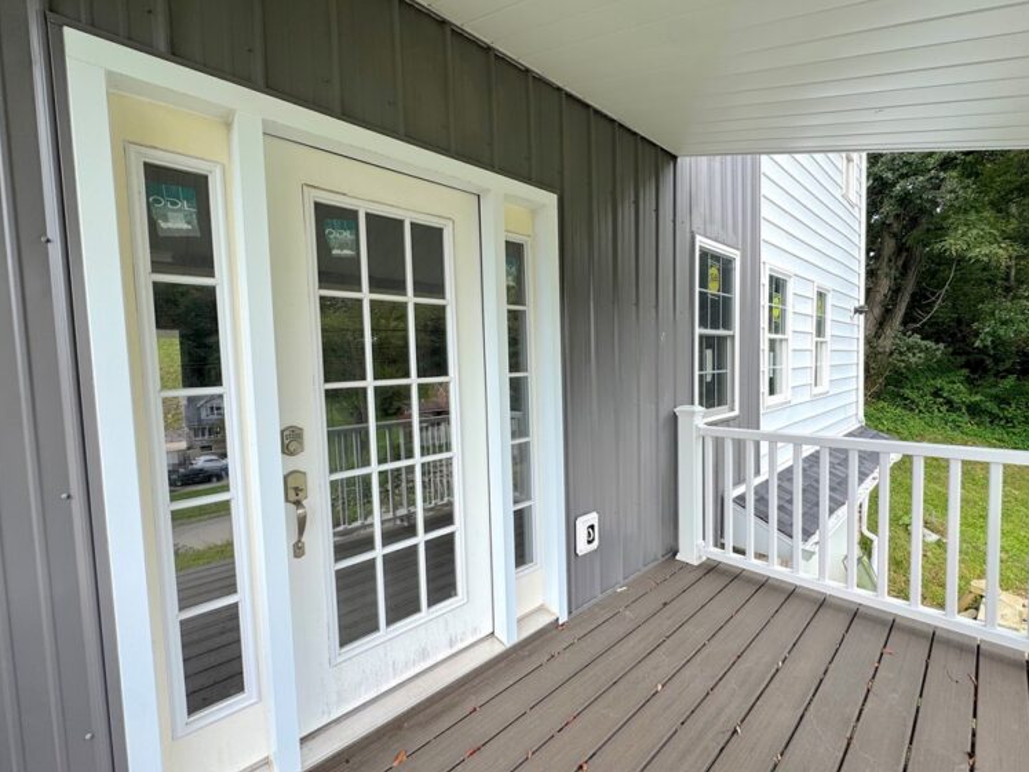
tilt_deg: -4.2
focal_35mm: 15
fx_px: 446
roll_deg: +1.8
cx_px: 504
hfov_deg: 98.2
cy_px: 392
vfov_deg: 81.7
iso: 40
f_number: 2.2
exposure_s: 1/321
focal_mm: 2.22
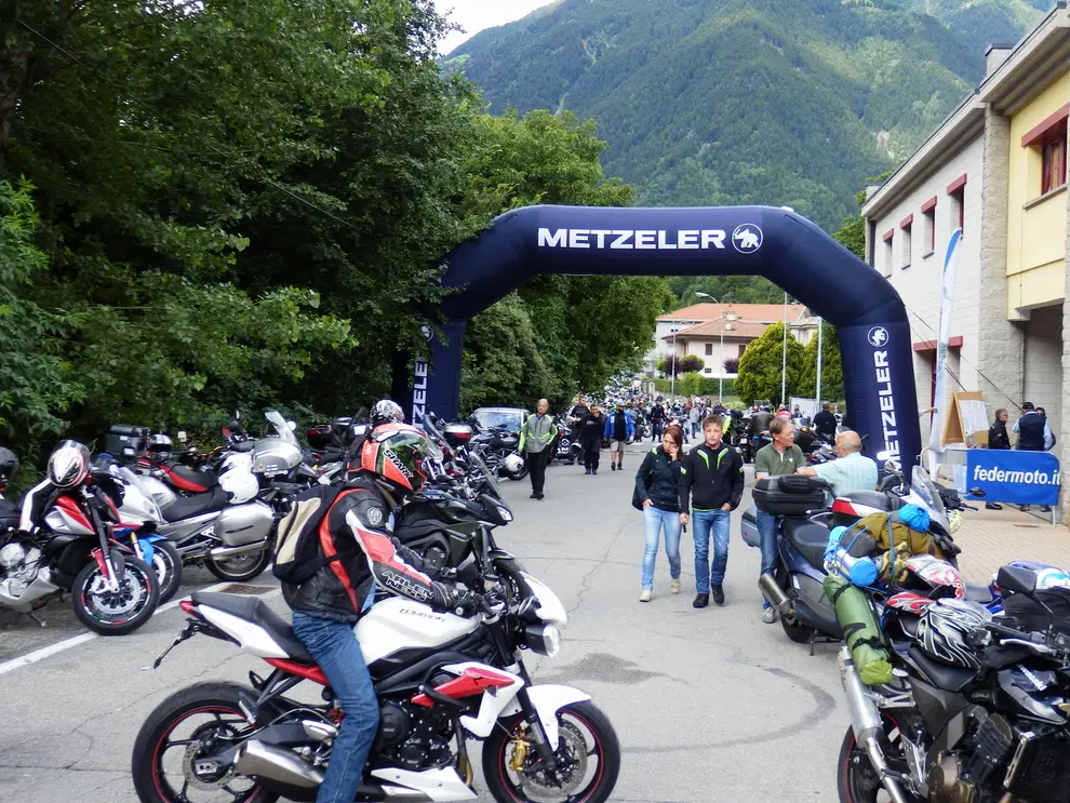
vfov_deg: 35.9
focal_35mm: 40
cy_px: 327
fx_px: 1237
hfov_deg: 46.7
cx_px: 597
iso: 80
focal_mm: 6
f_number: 3.4
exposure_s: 1/200
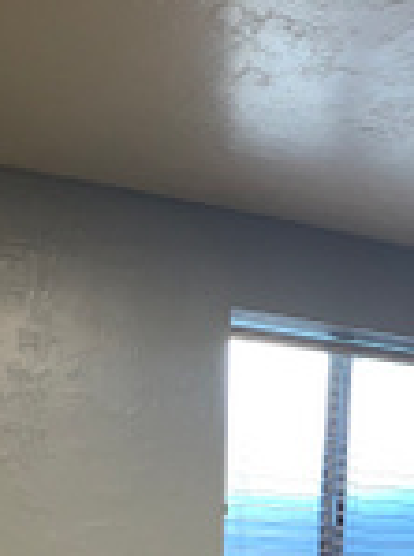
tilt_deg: -6.9
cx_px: 250
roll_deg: -2.1
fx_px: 1345
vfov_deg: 20.8
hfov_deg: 17.5
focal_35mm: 84
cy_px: 765
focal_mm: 4.25
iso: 32
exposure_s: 1/15
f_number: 1.8
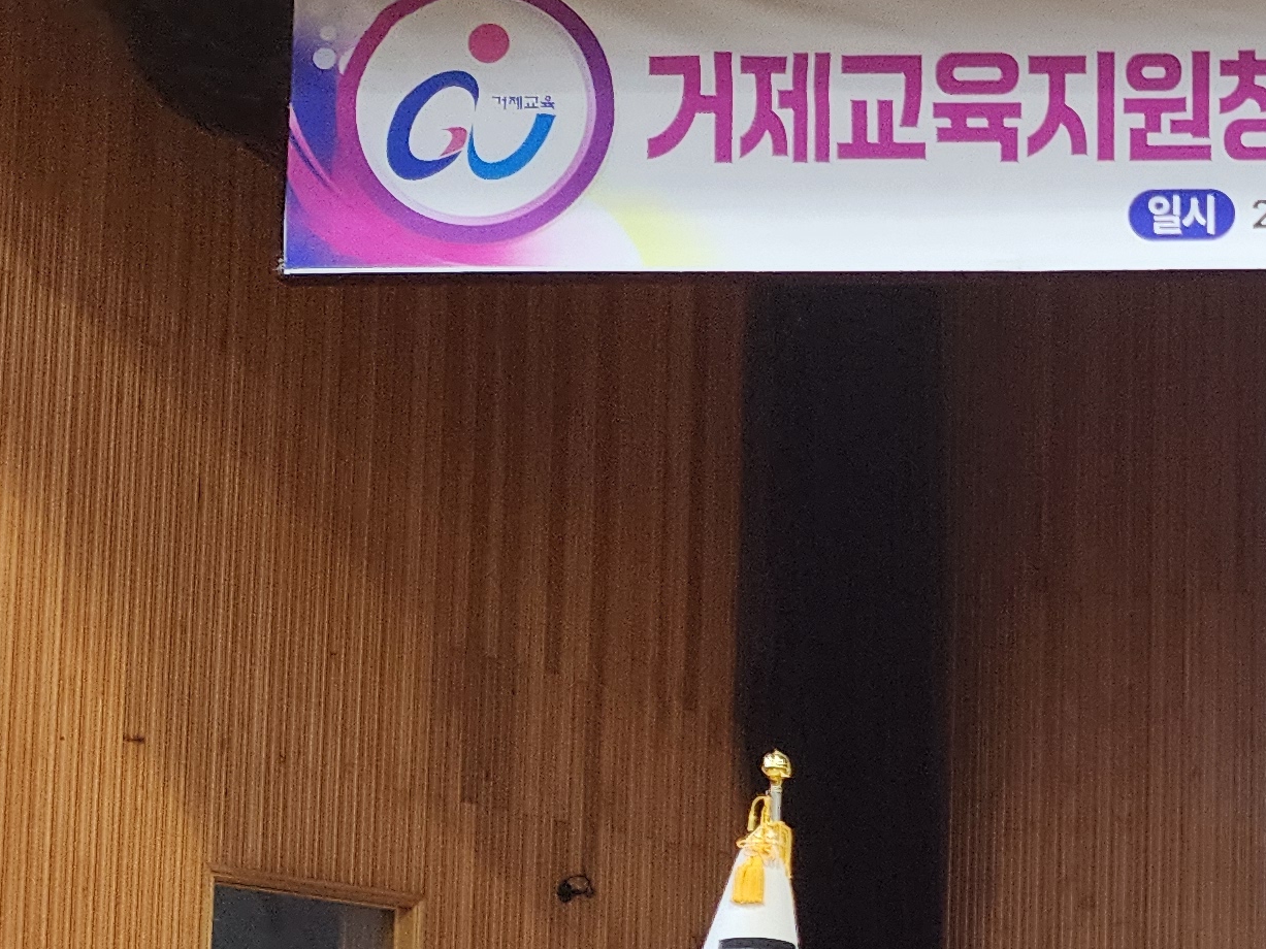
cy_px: 978
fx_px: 2743
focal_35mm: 75
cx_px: 1988
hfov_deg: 21.2
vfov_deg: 19.0
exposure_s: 1/120
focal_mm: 6.4
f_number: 1.8
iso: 200
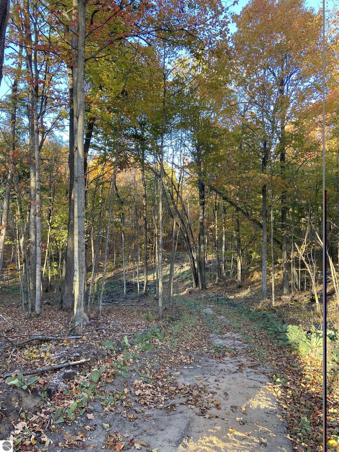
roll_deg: +0.8
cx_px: 170
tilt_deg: +0.0
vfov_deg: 67.3
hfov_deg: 53.1
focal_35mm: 26
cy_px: 226
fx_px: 339
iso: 50
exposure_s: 1/122
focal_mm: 4.25
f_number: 1.8
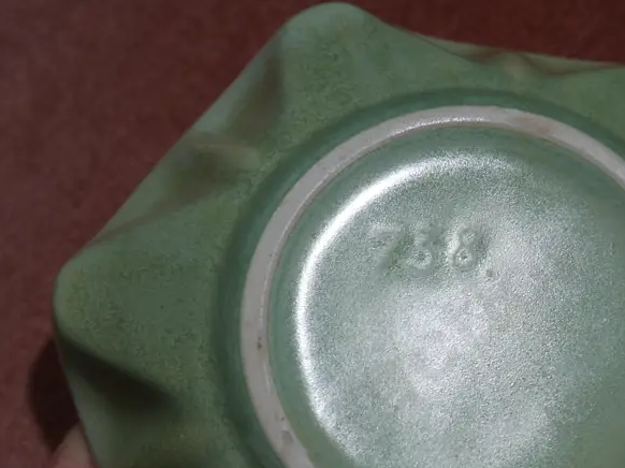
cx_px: 396
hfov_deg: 24.1
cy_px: 382
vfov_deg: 18.0
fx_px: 1462
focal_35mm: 81
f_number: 5.1
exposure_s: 1/125
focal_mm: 23
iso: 200
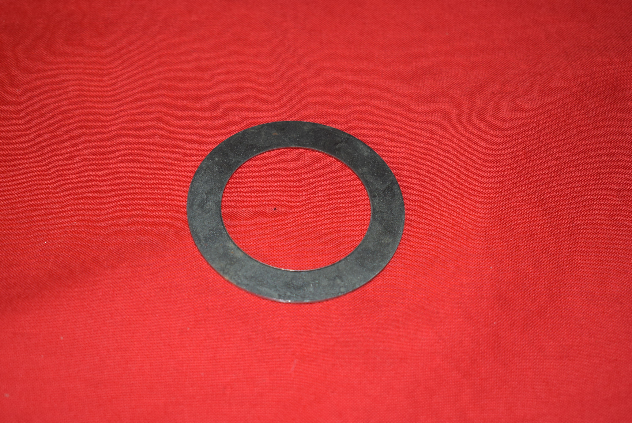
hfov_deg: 29.2
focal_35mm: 69
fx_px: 1212
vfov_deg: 19.8
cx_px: 316
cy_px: 212
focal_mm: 46
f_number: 5.6
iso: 400
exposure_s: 1/40
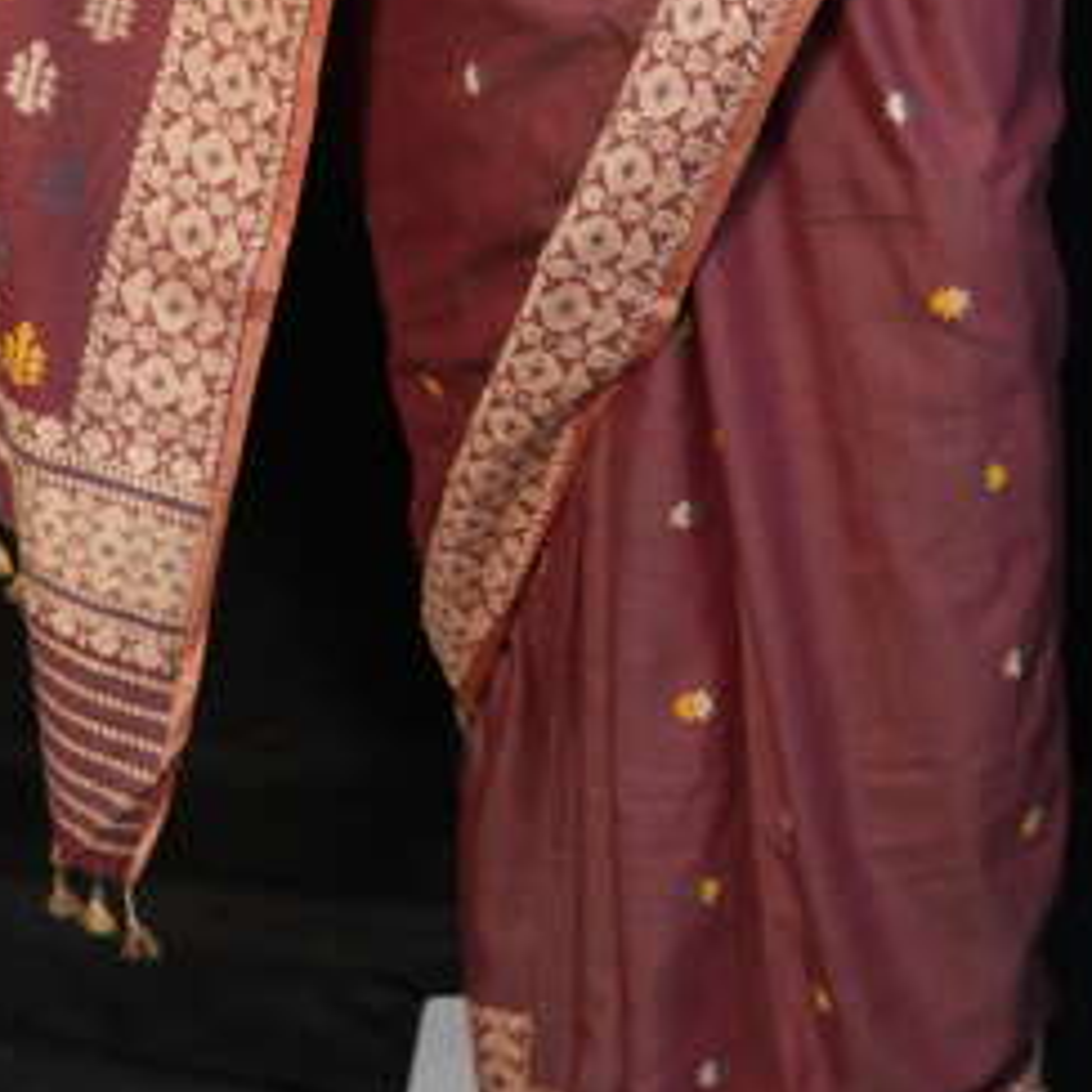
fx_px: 5032
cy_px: -349
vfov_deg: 12.0
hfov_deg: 12.4
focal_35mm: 141
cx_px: 783
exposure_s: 1/200
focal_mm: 30
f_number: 2.2
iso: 1250
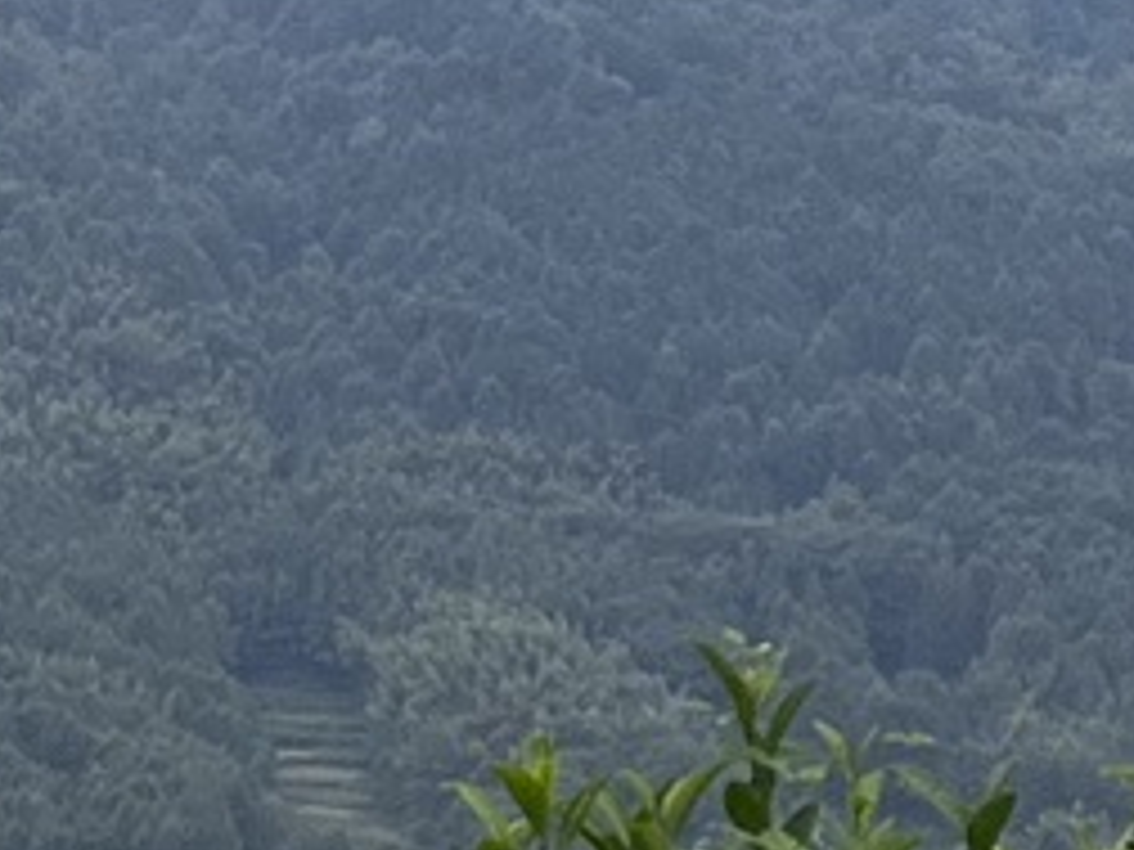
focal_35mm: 206
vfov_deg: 6.9
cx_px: -176
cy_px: -931
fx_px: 6748
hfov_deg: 9.5
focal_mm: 5.1
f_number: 1.6
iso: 50
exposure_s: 1/1721
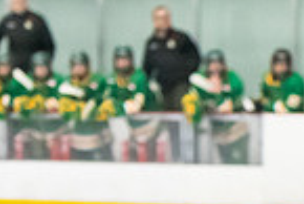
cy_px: 493
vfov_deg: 3.3
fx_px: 3483
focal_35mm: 412
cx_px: 457
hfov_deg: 5.0
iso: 3200
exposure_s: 1/800
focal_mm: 80
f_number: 2.8
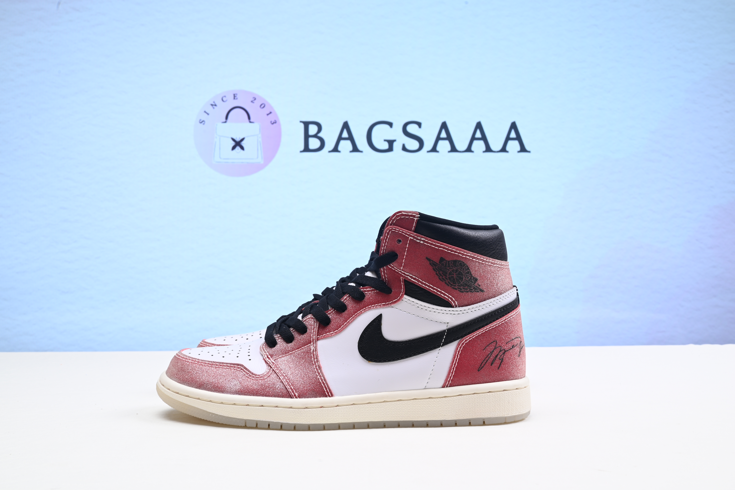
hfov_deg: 49.5
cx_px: 368
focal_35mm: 39
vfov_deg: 34.2
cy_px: 245
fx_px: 797
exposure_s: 1/2
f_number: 16
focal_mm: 39
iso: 100
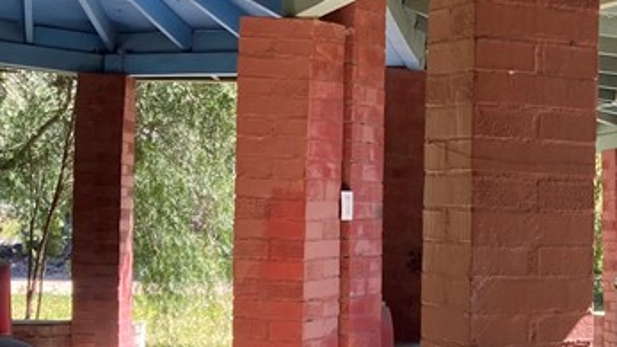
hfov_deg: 21.8
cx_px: 749
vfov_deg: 13.4
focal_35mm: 90
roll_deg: -1.3
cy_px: 265
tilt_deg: -0.5
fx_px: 1472
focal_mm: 3.99
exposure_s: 1/190
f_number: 1.8
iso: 20
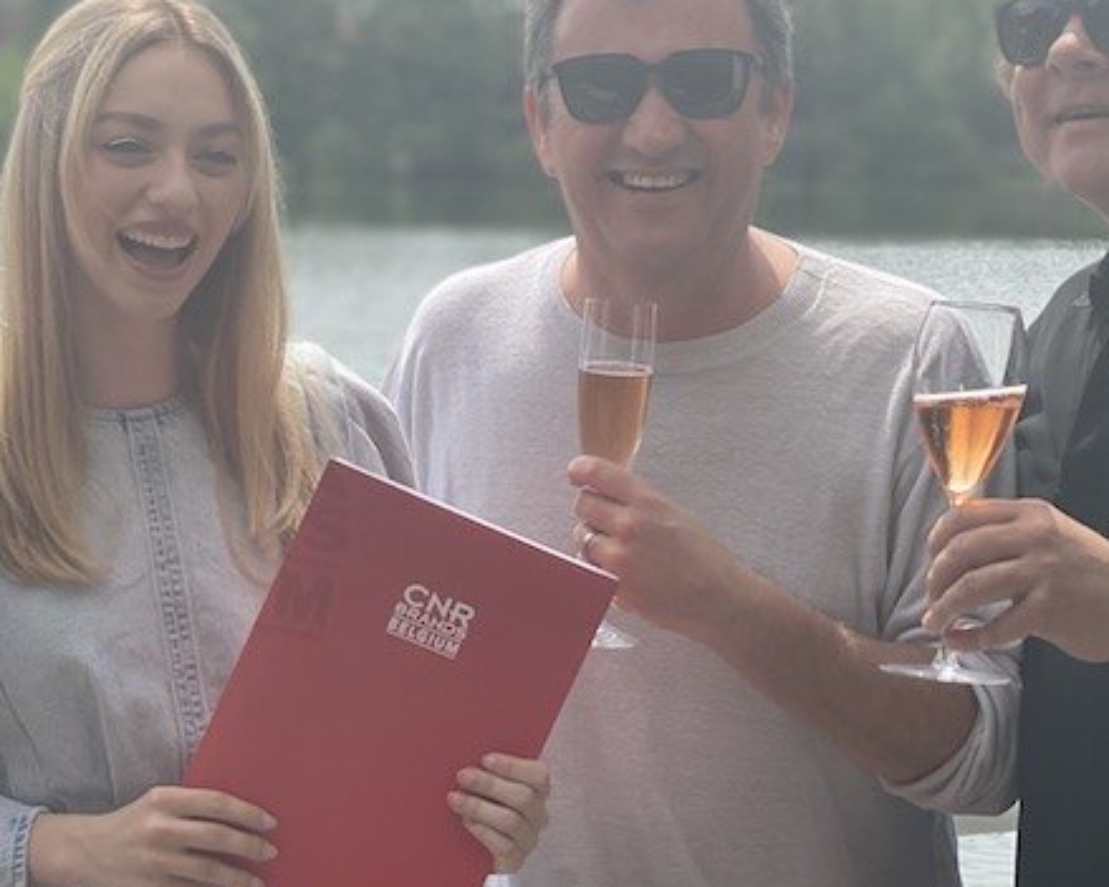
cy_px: 358
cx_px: 369
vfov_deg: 14.8
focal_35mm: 104
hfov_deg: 18.4
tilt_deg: -3.2
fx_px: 3413
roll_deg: -0.7
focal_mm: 6
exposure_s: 1/1115
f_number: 2
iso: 20
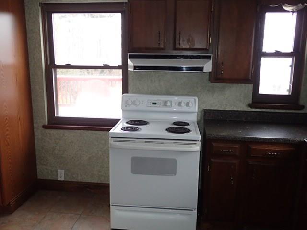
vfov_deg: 44.2
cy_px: 115
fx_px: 284
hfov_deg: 56.8
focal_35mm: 32
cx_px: 154
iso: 400
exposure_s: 1/250
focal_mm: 5.87
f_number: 2.4
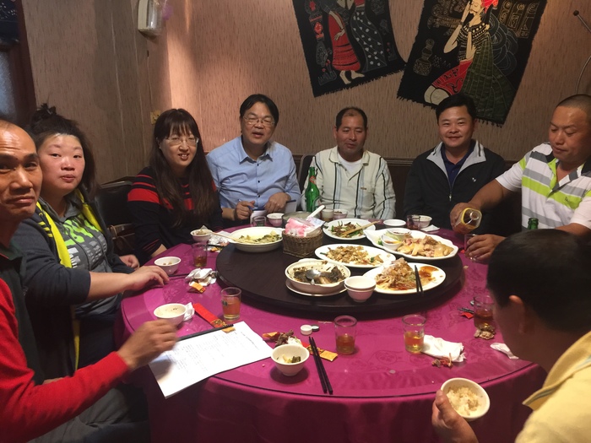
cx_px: 296
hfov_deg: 61.7
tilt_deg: -15.3
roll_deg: -1.2
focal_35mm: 29
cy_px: 222
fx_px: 495
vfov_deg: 48.2
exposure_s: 1/15
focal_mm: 4.15
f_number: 2.2
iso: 100
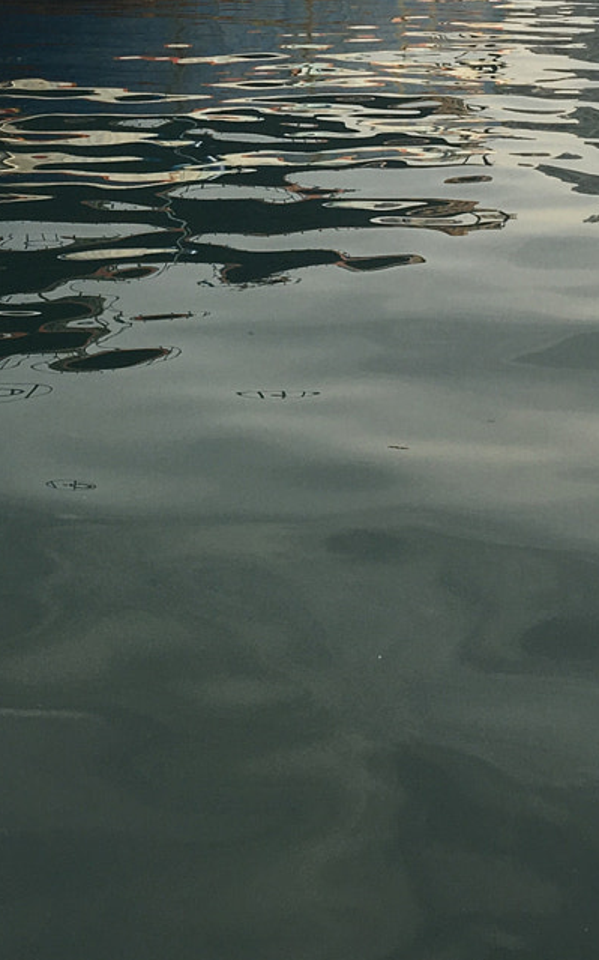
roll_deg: +0.0
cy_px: -3
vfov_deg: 25.5
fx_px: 2013
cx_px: 243
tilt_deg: -3.5
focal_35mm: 77
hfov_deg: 16.9
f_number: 2.2
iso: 25
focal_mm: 4.15
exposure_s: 1/1221
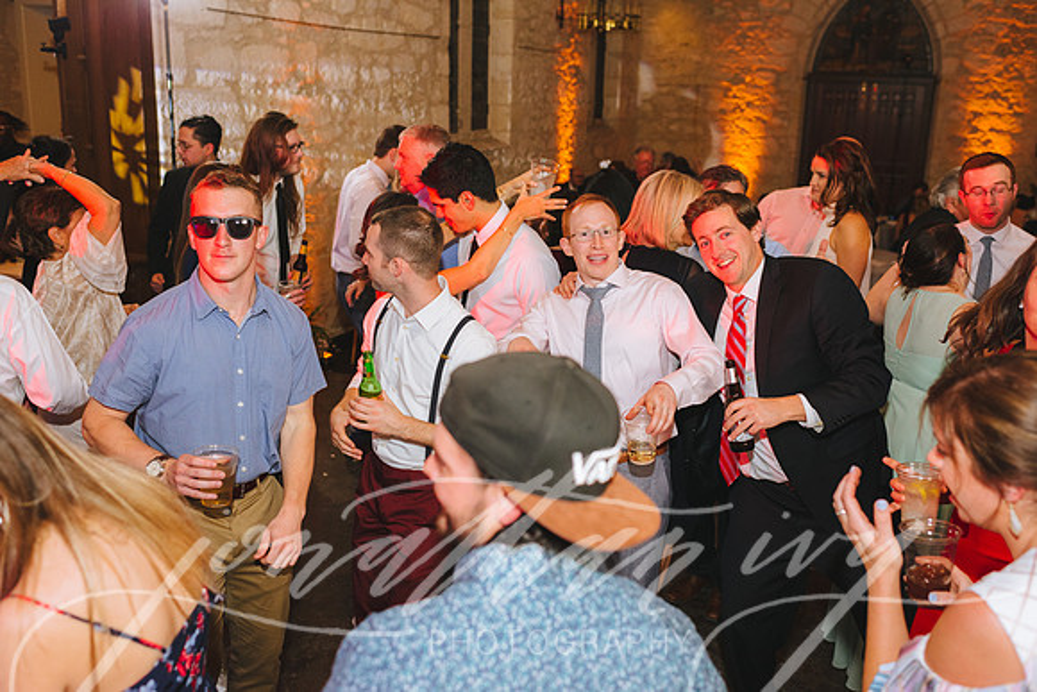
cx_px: 518
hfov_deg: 54.4
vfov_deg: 37.9
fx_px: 1008
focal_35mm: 35
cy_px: 346
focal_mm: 35
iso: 1600
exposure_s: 1/160
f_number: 3.5
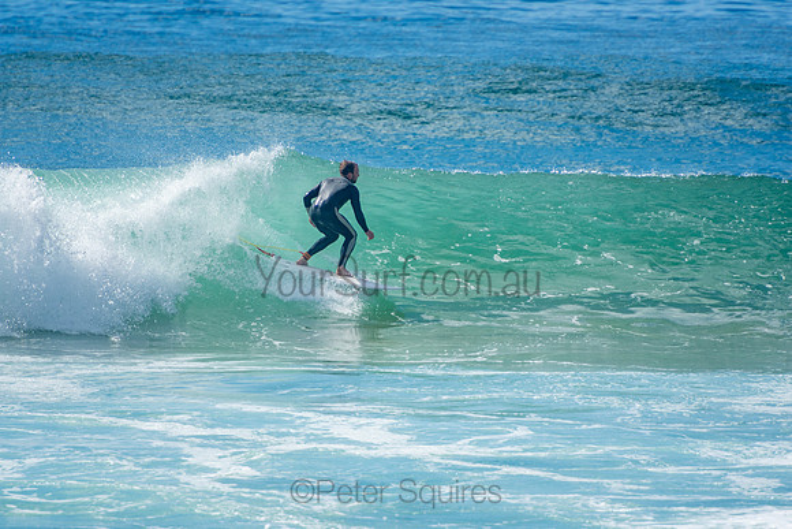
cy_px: 264
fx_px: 13202
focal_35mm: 600
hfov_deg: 3.4
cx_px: 396
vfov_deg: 2.3
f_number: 5.6
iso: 220
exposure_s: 1/1250
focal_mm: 400
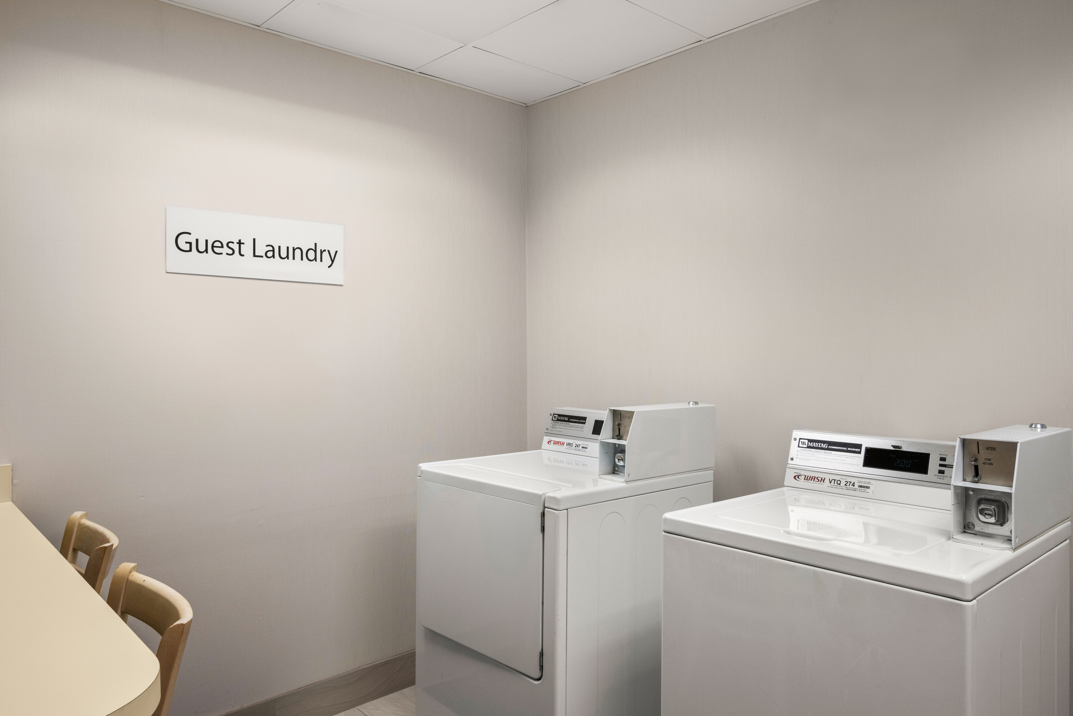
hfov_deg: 71.5
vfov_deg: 51.3
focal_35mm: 25
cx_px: 536
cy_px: 358
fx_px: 745
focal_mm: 25
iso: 250
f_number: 10
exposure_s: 1/20
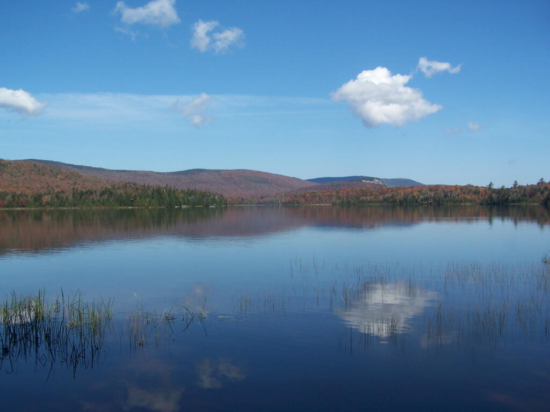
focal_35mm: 38
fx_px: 604
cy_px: 206
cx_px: 275
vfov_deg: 37.7
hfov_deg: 49.0
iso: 80
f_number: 4
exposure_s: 1/1000
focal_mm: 6.3
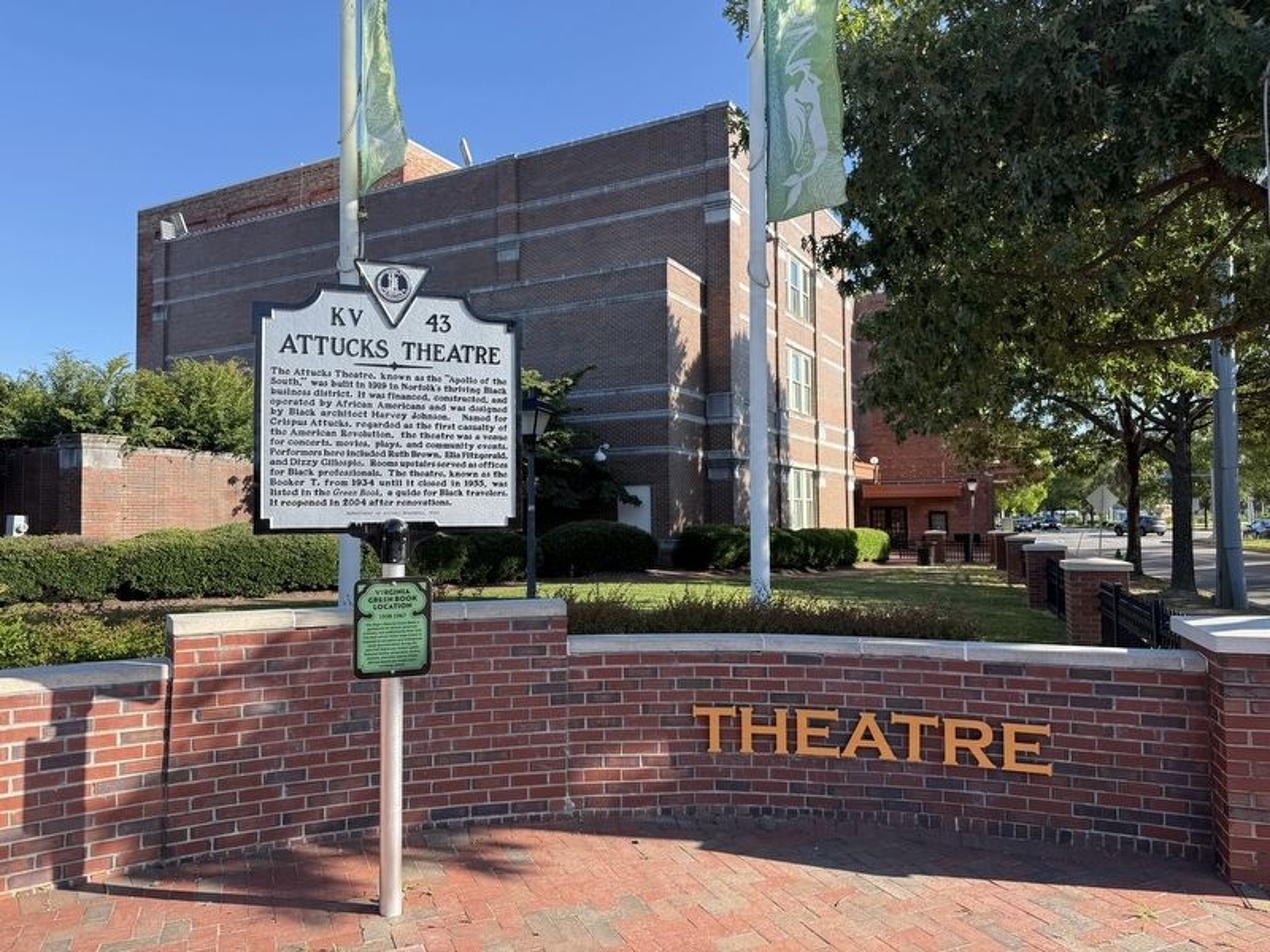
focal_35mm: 24
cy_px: 476
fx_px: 881
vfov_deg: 56.8
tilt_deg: +3.0
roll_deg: +0.7
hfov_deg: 71.6
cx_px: 635
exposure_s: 1/1585
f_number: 1.78
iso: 80
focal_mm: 6.76
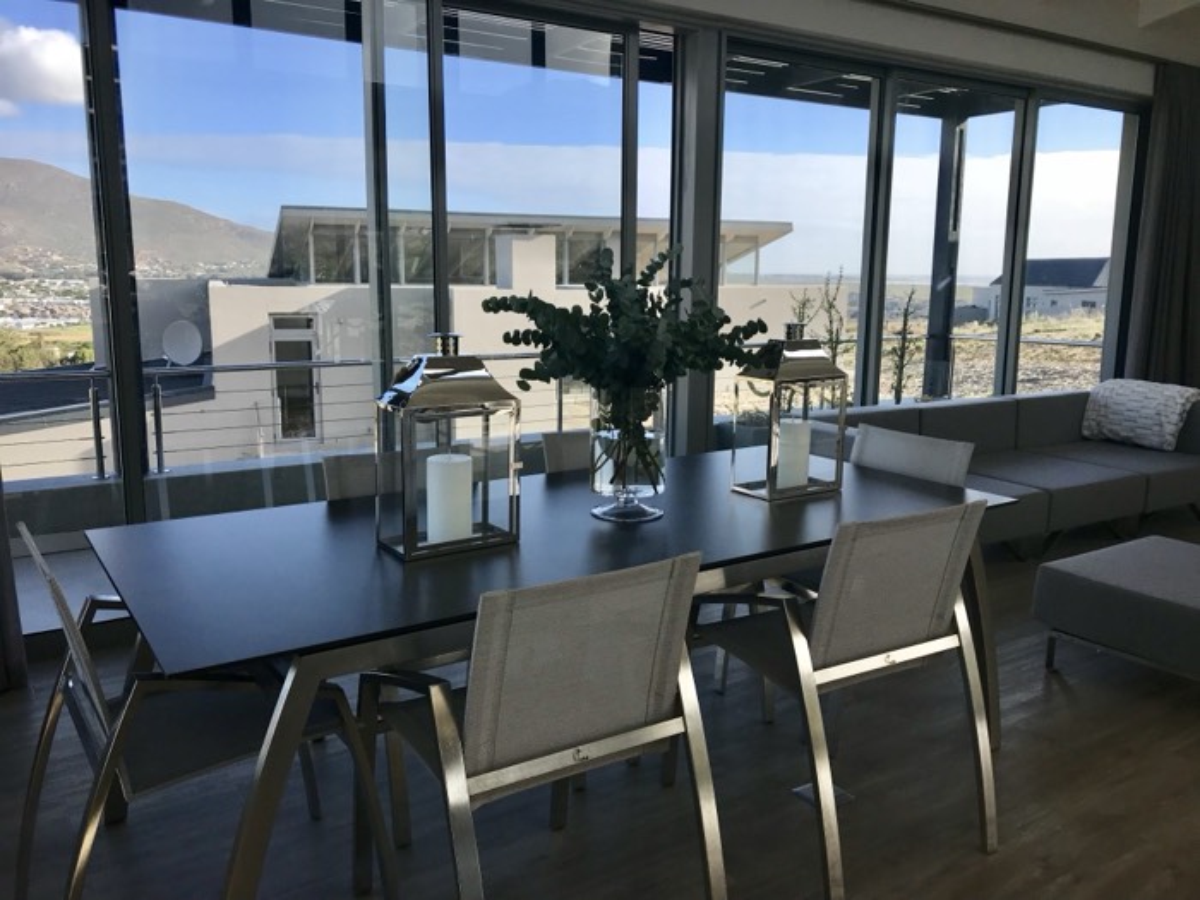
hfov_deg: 63.4
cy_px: 450
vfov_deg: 49.7
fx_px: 971
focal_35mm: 28
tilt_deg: -10.1
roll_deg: -0.2
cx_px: 600
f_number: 1.8
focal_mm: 3.99
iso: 20
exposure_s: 1/1041
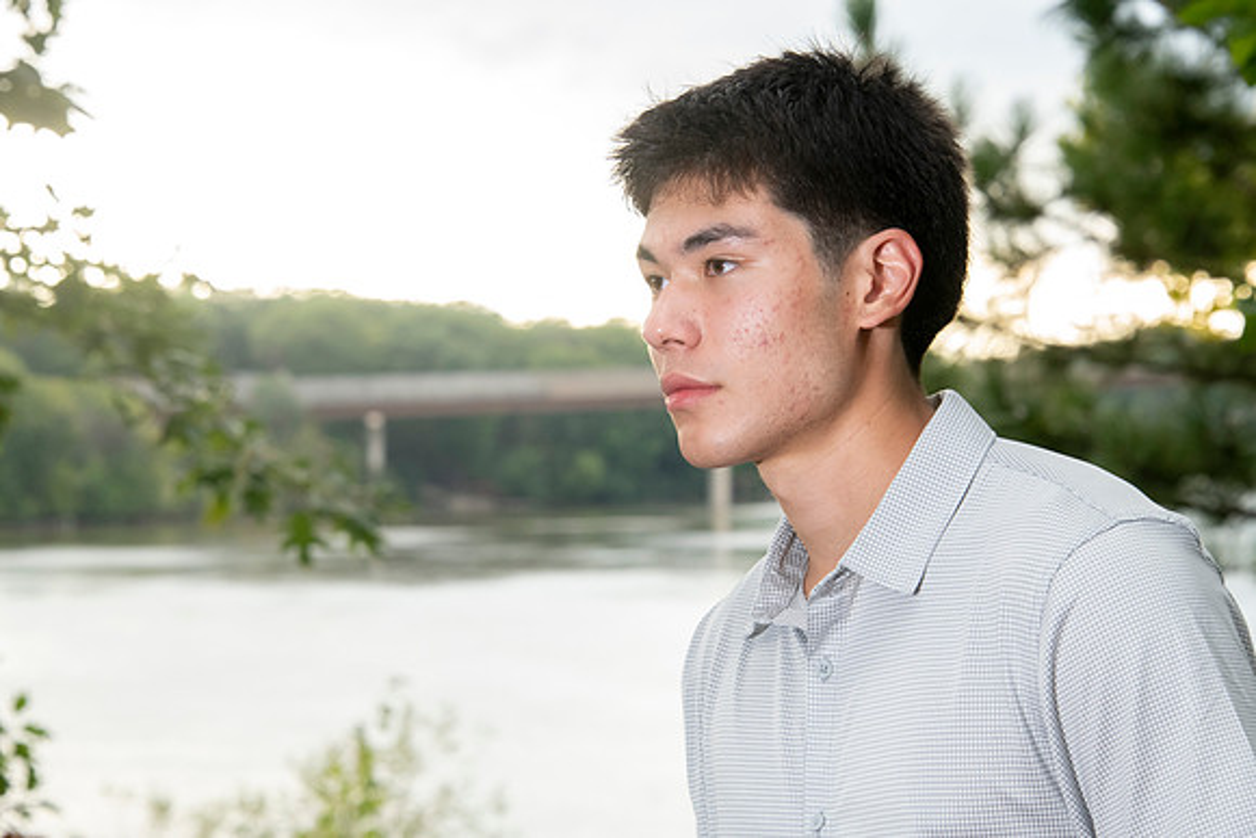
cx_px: 628
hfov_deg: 15.2
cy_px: 419
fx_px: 4711
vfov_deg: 10.2
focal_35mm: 135
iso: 2000
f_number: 10
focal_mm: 135
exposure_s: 1/160
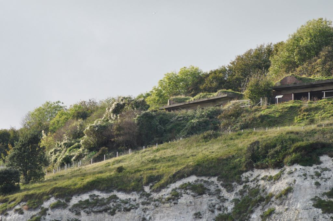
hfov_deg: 4.6
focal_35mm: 450
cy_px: 110
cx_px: 166
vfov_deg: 3.0
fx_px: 4157
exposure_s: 1/250
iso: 400
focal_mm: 300
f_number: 10
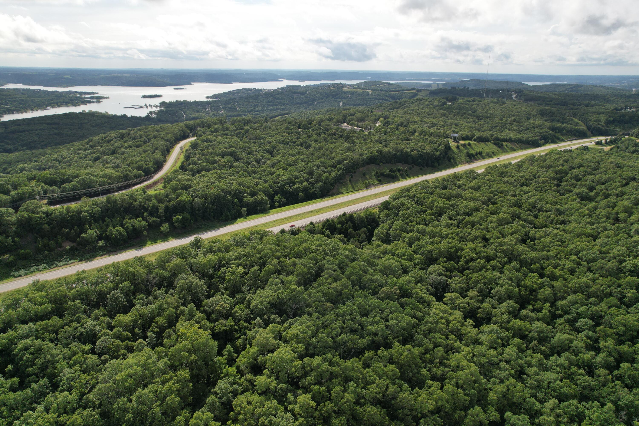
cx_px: 320
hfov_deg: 78.6
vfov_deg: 57.2
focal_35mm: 22
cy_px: 213
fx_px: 390
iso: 100
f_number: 2.8
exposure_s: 1/320
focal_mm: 8.38
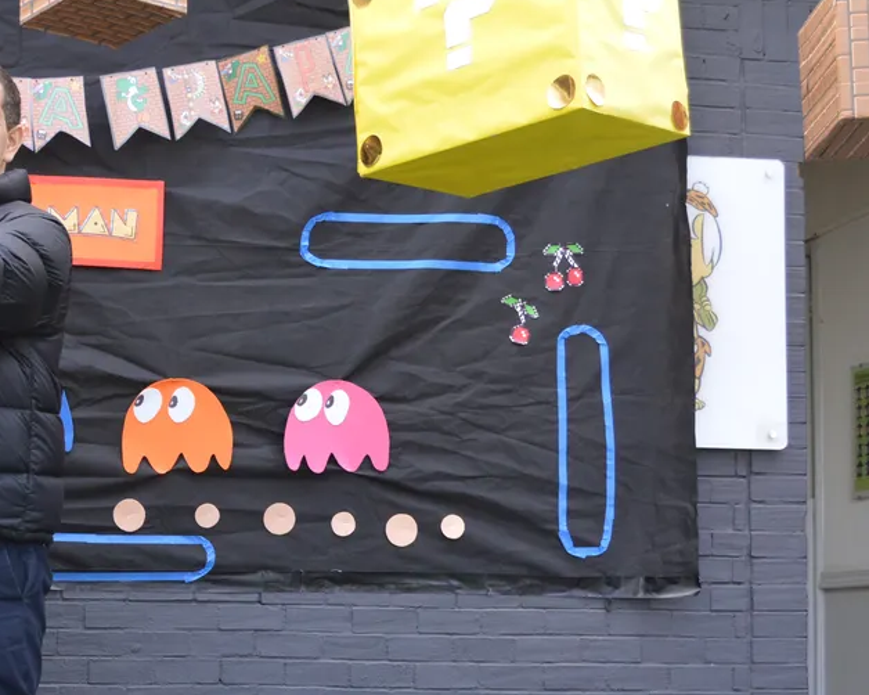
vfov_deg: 21.6
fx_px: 1800
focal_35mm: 70
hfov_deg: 26.1
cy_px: 552
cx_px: 58
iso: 400
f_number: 4.5
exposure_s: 1/80
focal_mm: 22
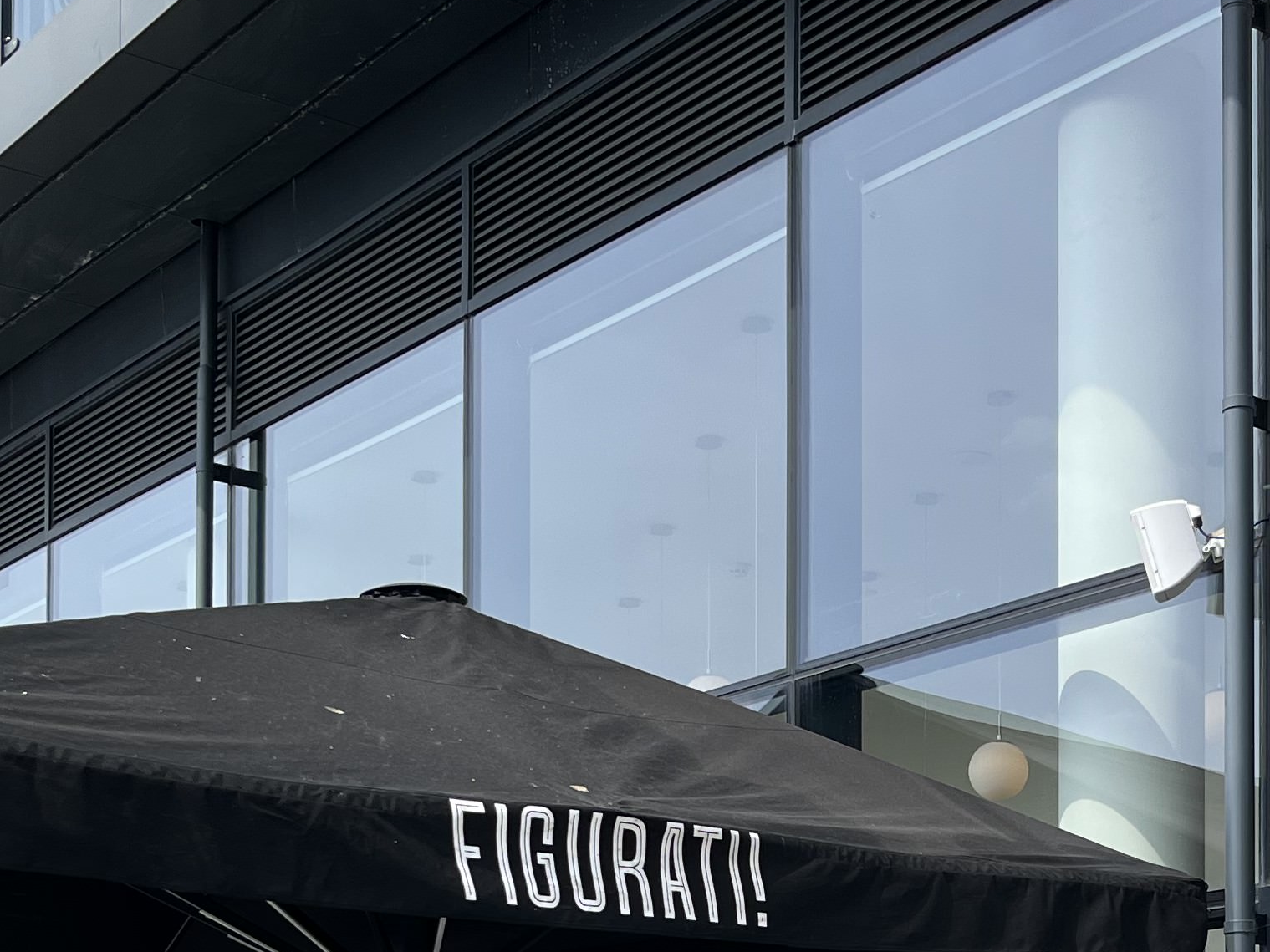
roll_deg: -0.1
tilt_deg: +4.3
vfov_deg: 19.9
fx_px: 2531
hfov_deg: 28.1
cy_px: 1158
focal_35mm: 69
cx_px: 802
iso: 50
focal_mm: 5.1
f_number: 1.6
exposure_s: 1/1600
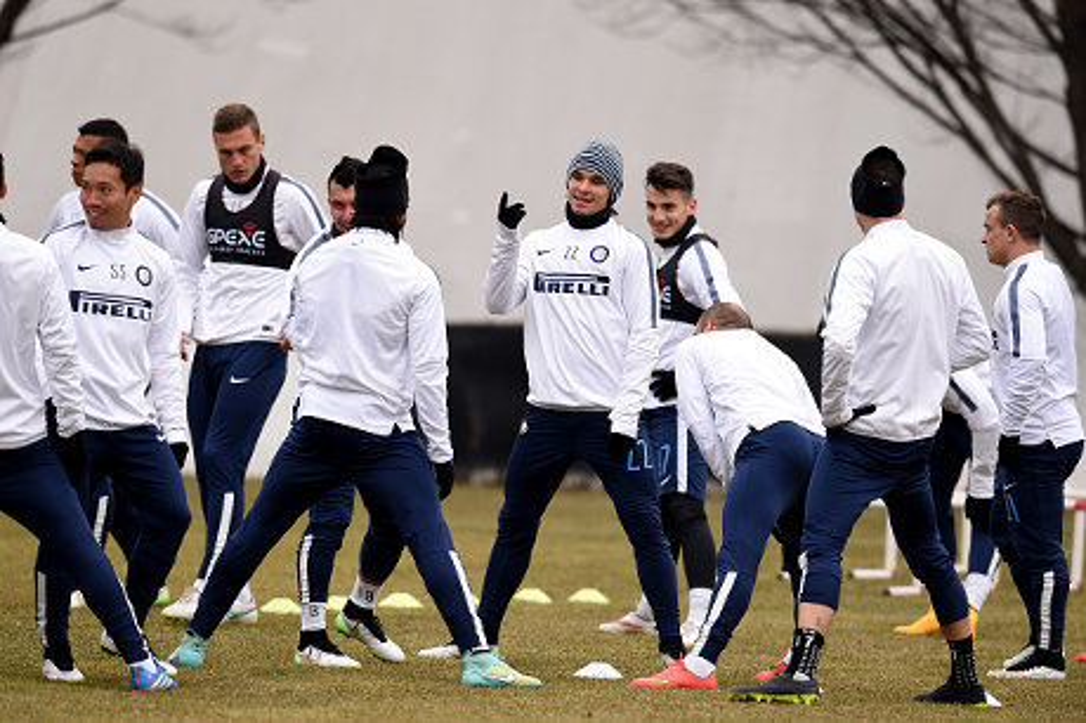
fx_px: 12058
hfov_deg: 5.2
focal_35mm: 400
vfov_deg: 3.4
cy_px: 362
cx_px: 543
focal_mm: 400
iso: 1600
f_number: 4
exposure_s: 1/1000
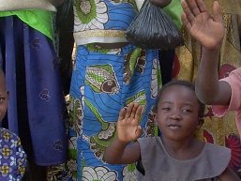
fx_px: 1031
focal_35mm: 148
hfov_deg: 13.3
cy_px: 83
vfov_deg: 10.0
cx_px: 202
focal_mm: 6.3
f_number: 3.3
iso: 100
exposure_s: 1/160
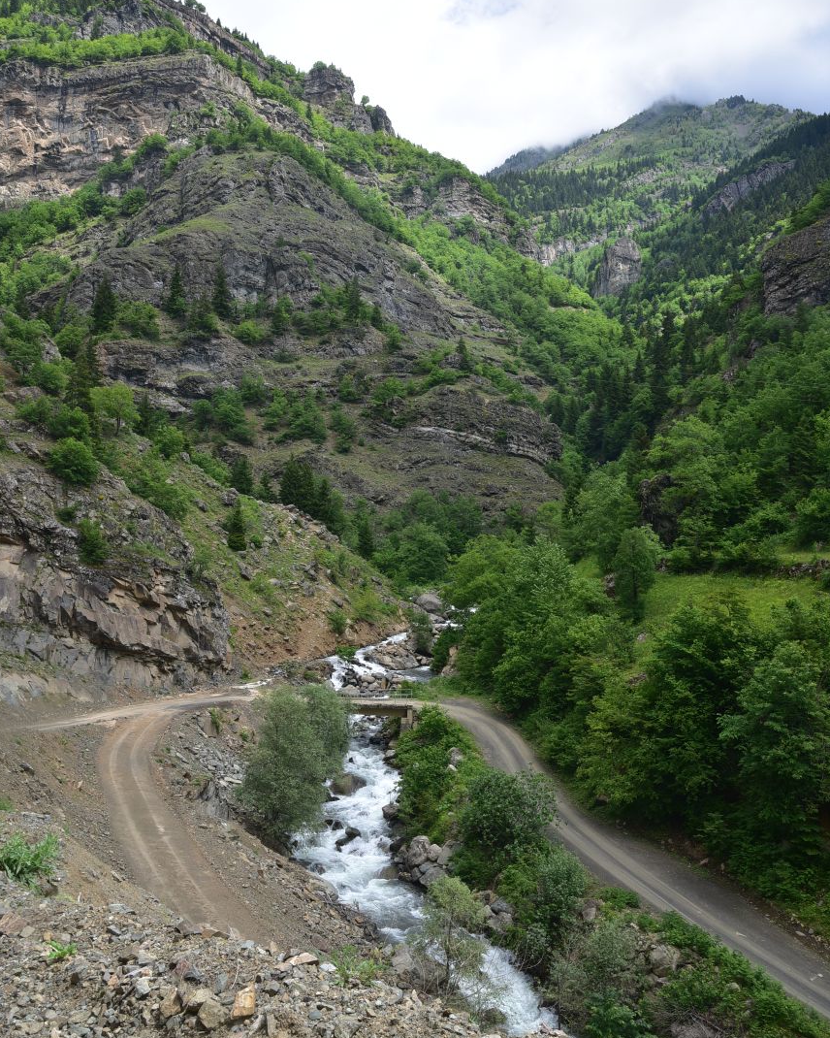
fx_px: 1750
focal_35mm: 57
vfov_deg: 33.0
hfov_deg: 26.7
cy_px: 478
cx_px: 415
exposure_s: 1/125
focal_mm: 50
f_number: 16
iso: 320
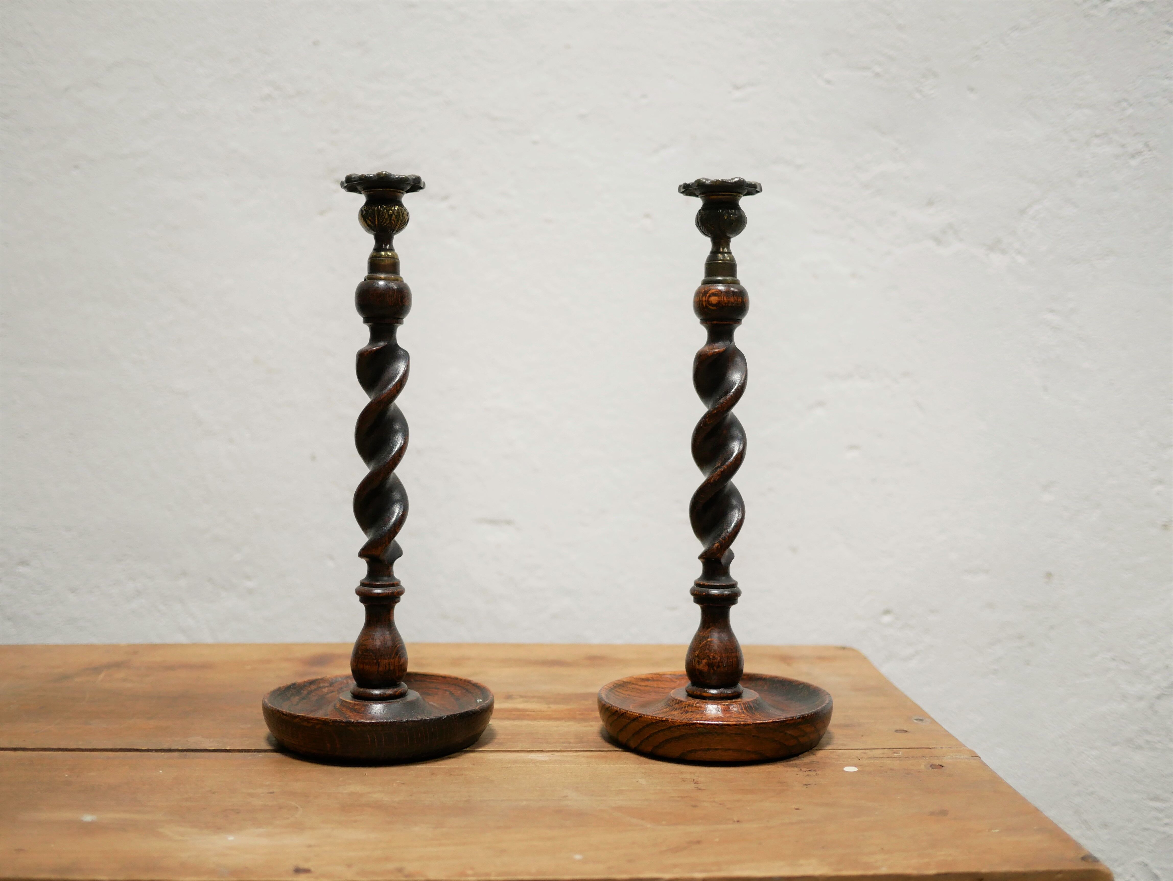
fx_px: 1356
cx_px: 586
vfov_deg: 36.0
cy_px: 440
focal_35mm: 40
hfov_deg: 46.8
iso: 500
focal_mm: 20
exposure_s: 1/60
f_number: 1.7
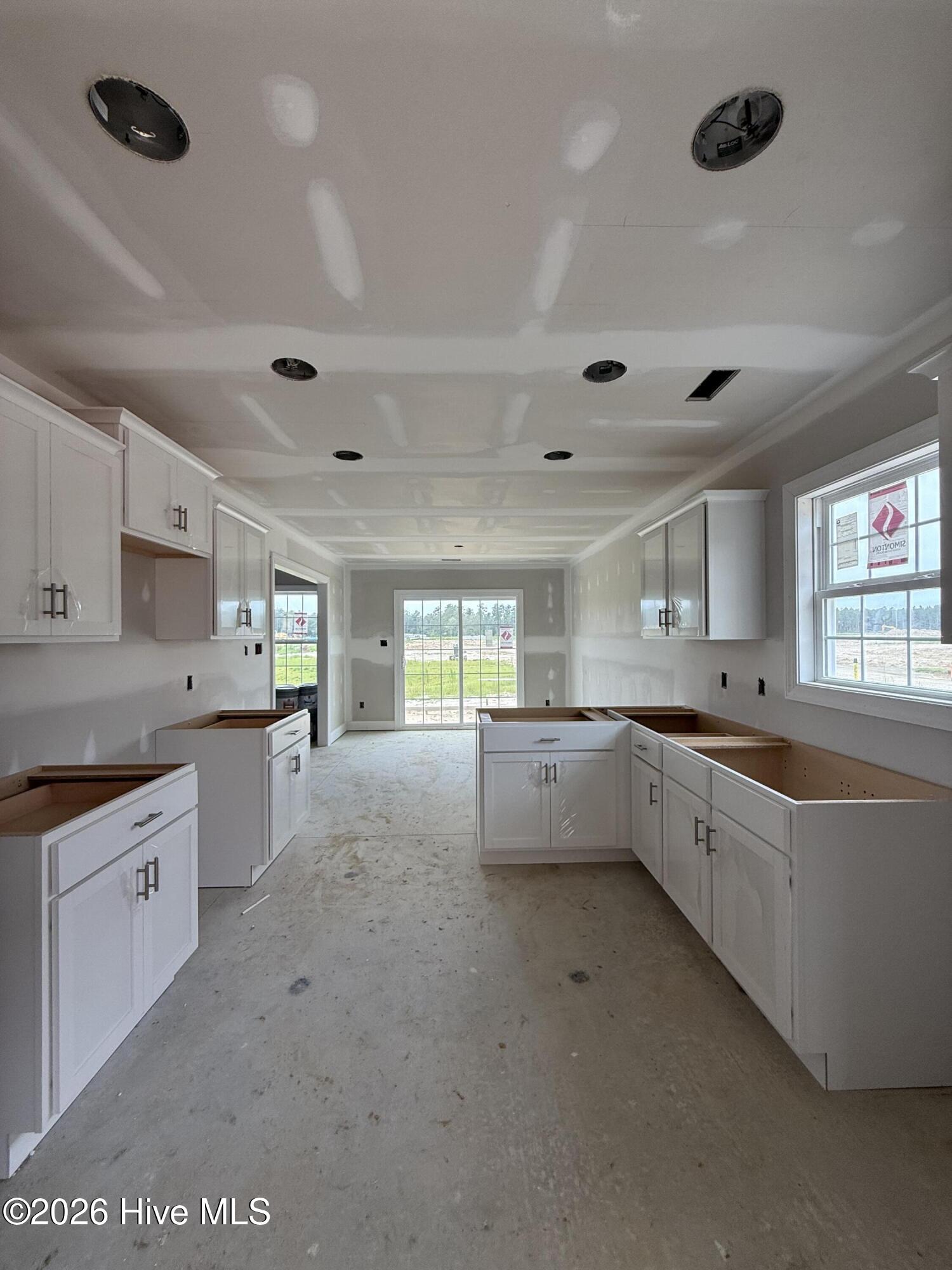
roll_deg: -0.5
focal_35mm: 14
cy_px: 635
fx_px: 513
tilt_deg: +0.4
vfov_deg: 102.1
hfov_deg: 85.7
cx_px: 476
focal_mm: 2.22
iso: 64
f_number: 2.2
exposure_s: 1/105
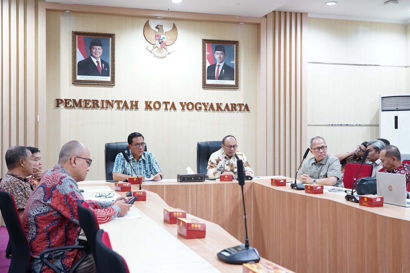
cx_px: 205
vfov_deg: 31.9
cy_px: 136
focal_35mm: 42
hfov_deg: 46.4
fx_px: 478
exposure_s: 1/25
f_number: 5
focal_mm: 42
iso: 3200
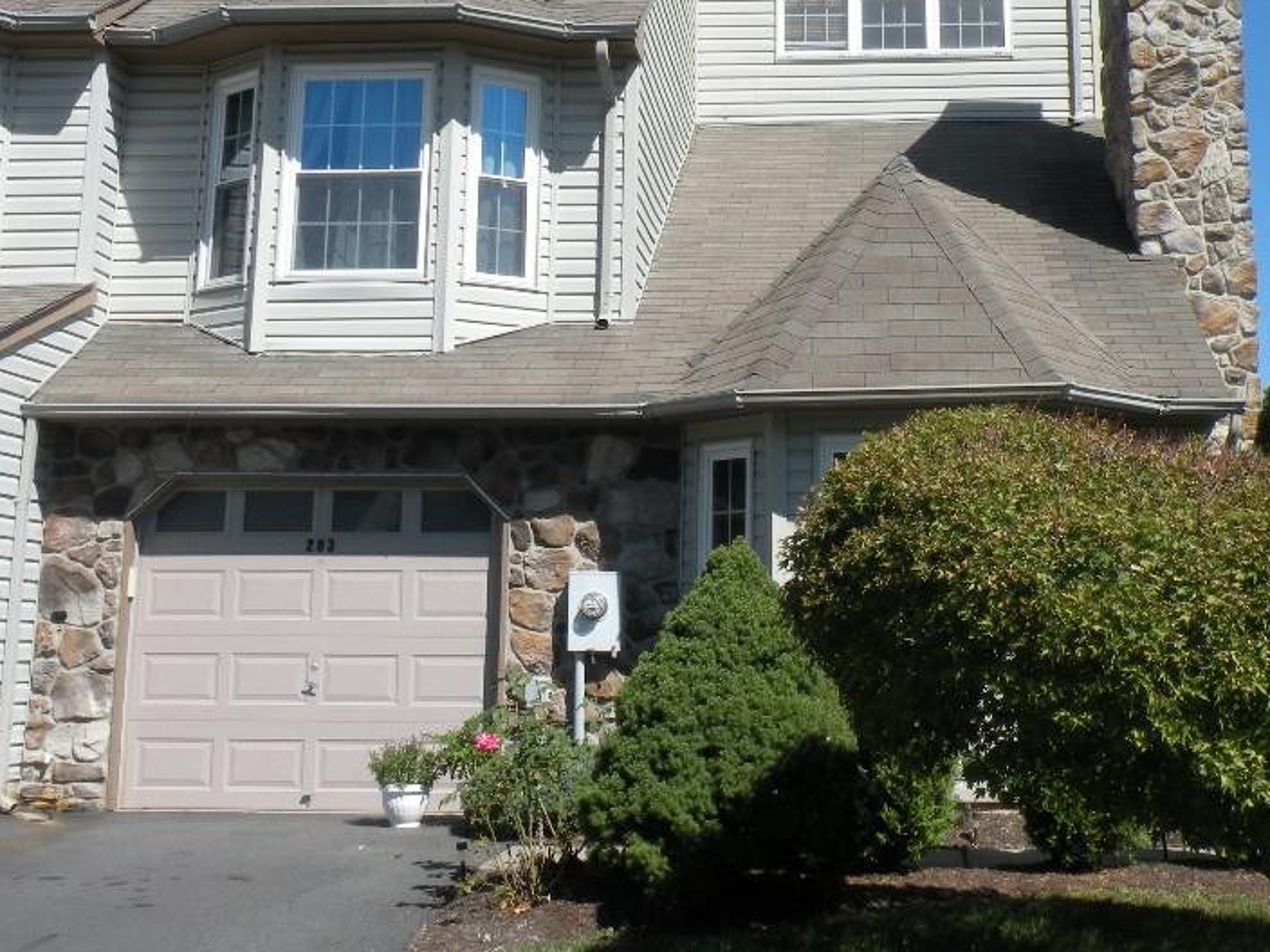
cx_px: 778
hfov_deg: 39.4
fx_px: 1761
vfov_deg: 30.1
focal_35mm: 48
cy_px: 319
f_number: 7.1
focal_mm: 5.8
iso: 64
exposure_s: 1/243
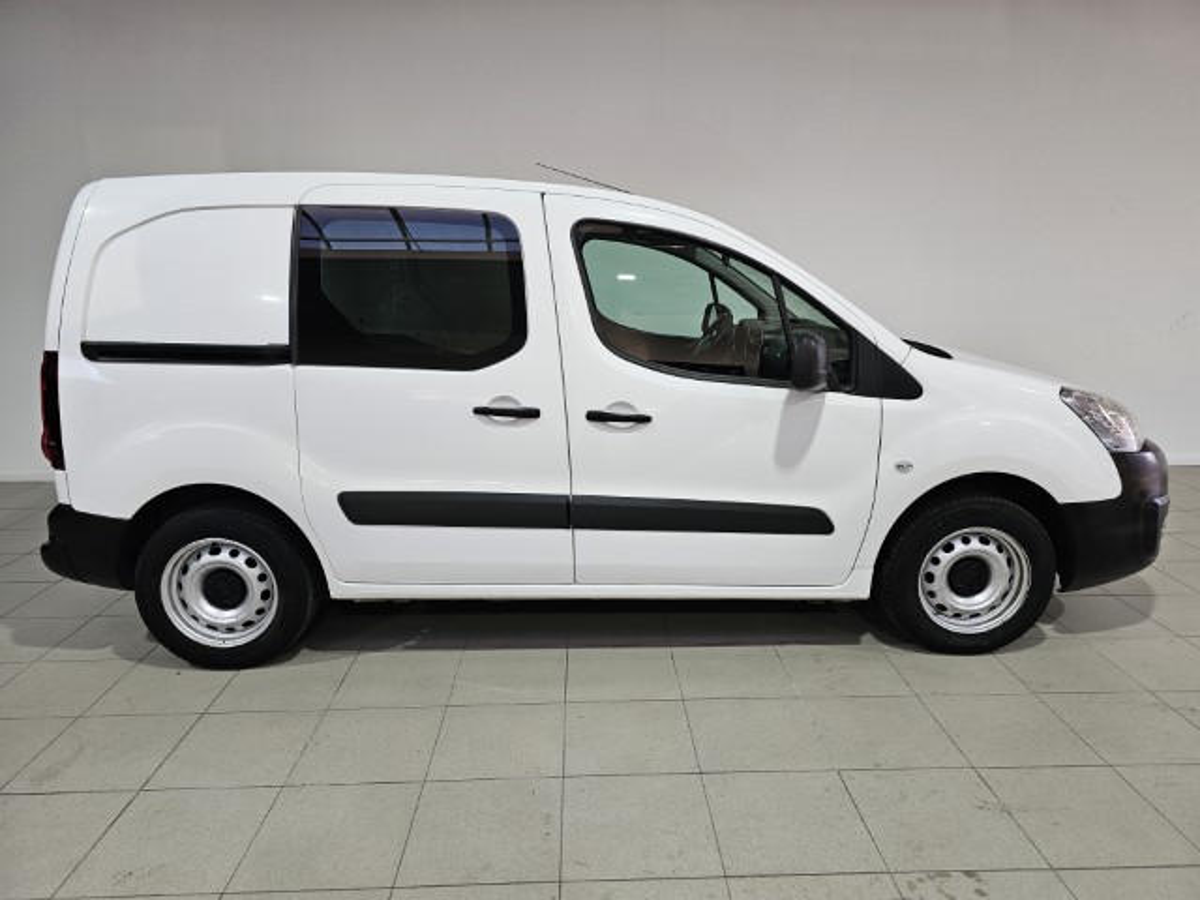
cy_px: 450
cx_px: 600
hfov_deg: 73.9
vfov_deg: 58.9
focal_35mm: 23
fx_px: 797
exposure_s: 1/190
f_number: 1.7
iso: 80
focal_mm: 6.3
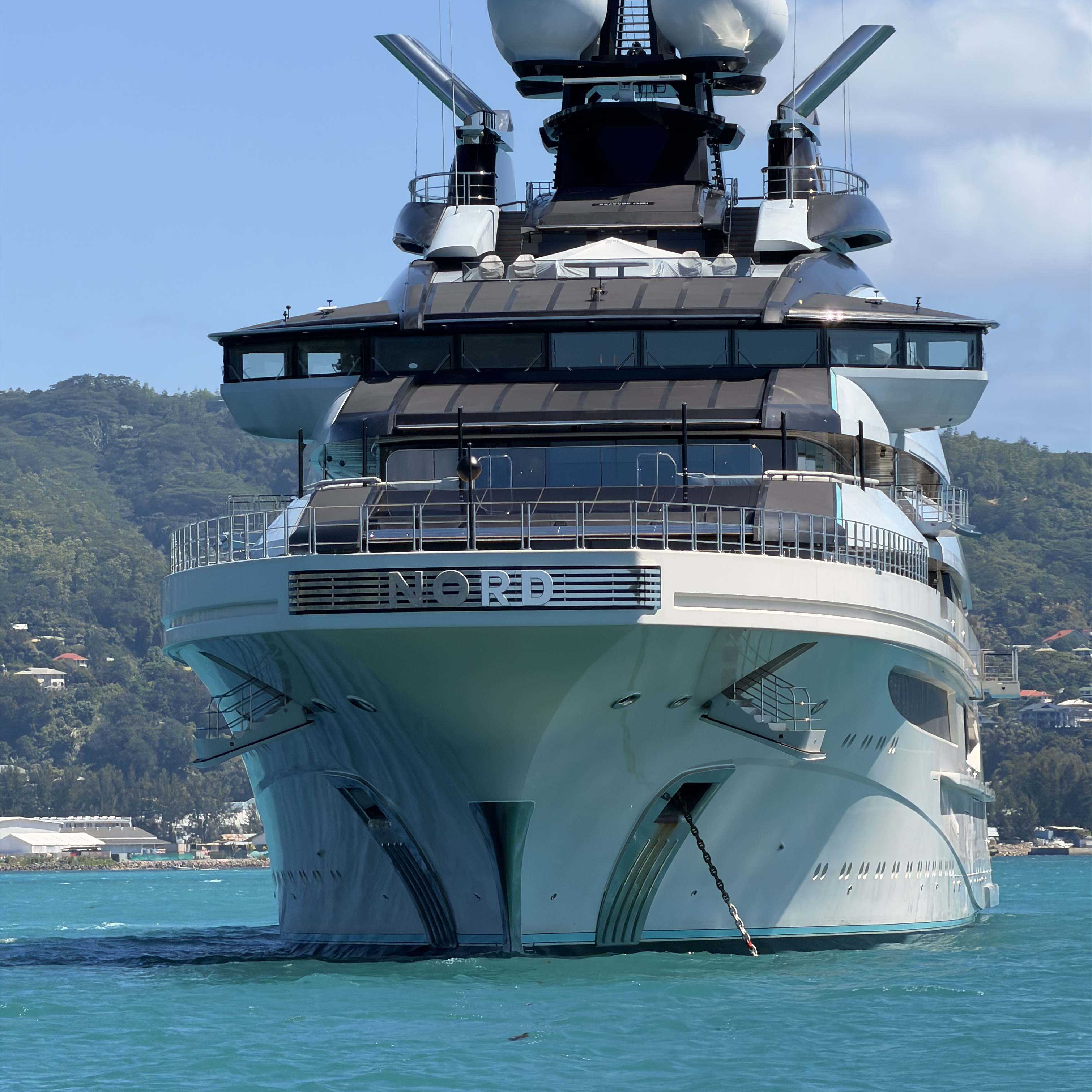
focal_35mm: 236
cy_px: 438
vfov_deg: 7.4
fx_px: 8423
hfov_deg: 7.4
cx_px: 546
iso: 16
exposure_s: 1/639
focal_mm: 16.89
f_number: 2.8
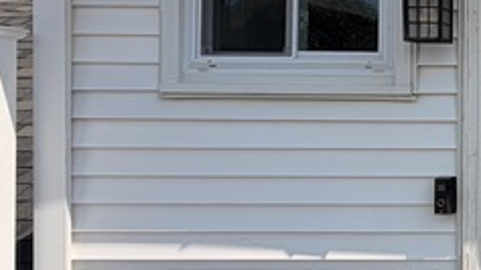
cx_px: 590
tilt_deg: +0.6
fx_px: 548
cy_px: 108
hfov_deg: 35.9
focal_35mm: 43
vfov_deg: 27.6
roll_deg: -0.4
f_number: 2.2
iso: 20
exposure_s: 1/1399
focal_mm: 2.22
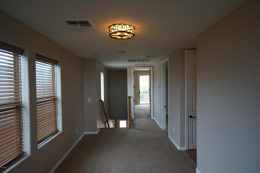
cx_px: 130
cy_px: 86
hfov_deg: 81.2
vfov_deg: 59.5
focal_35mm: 21
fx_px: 152
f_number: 4
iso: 2000
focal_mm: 21
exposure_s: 1/160
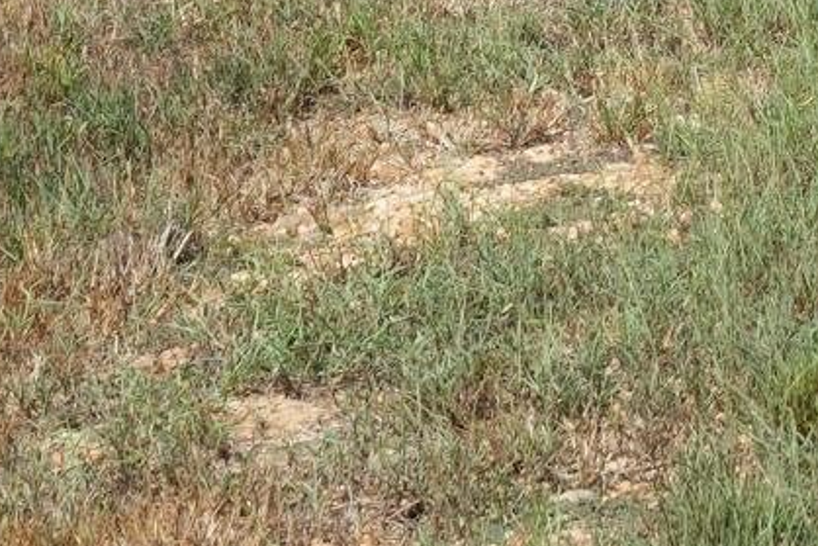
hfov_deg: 7.1
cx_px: 1153
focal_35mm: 287
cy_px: -910
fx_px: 6523
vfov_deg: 4.6
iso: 400
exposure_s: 1/320
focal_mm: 40
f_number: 13
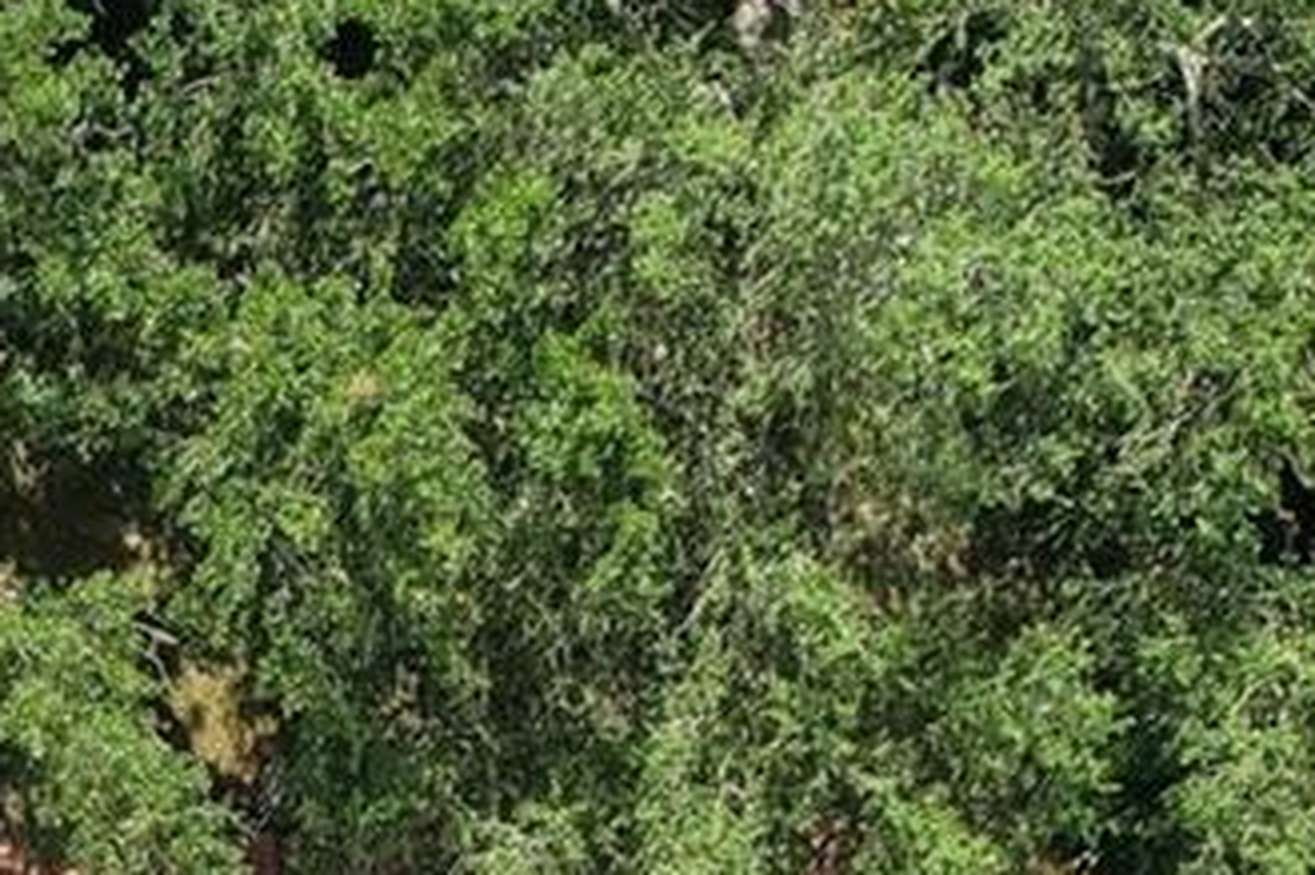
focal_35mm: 107
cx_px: -232
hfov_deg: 18.2
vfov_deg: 11.6
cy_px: 1694
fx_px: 3906
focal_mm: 8.4
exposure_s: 1/400
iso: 100
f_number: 2.8
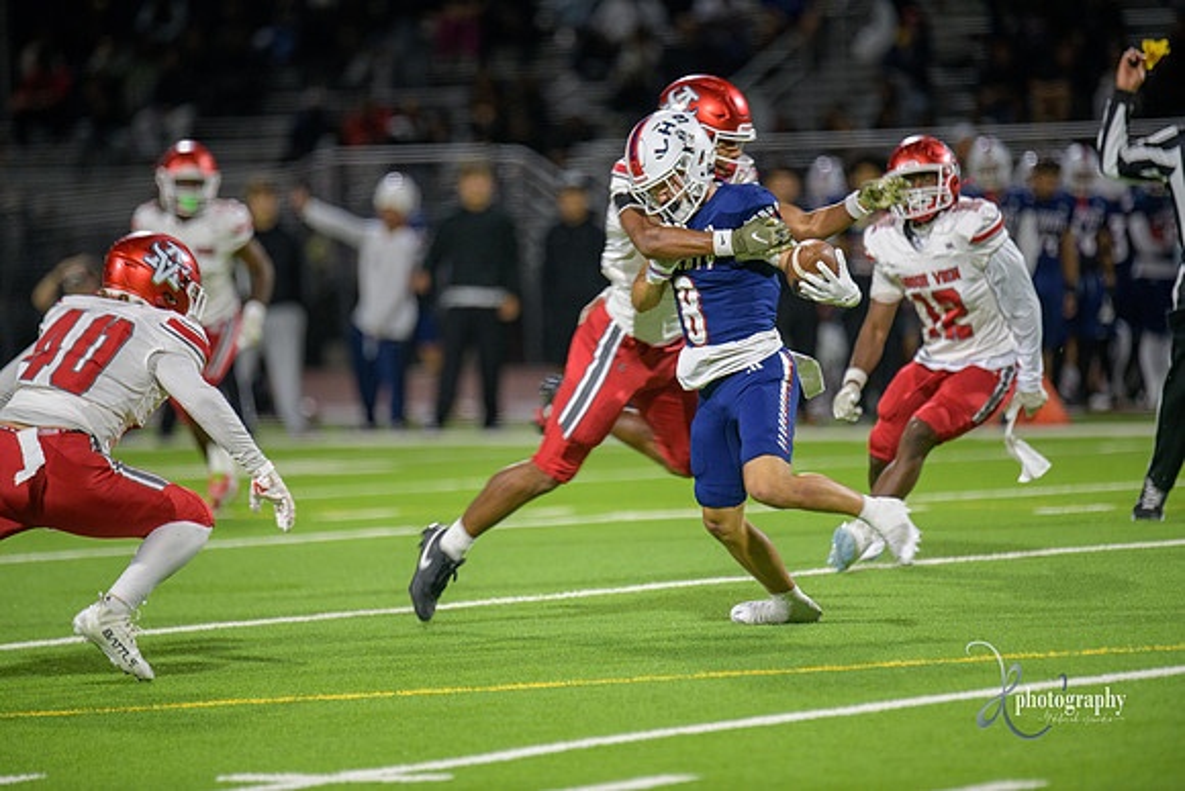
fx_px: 9877
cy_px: 396
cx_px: 592
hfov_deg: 6.9
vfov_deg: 4.6
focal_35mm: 300
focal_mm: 300
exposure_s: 1/250
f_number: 2.8
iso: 1250
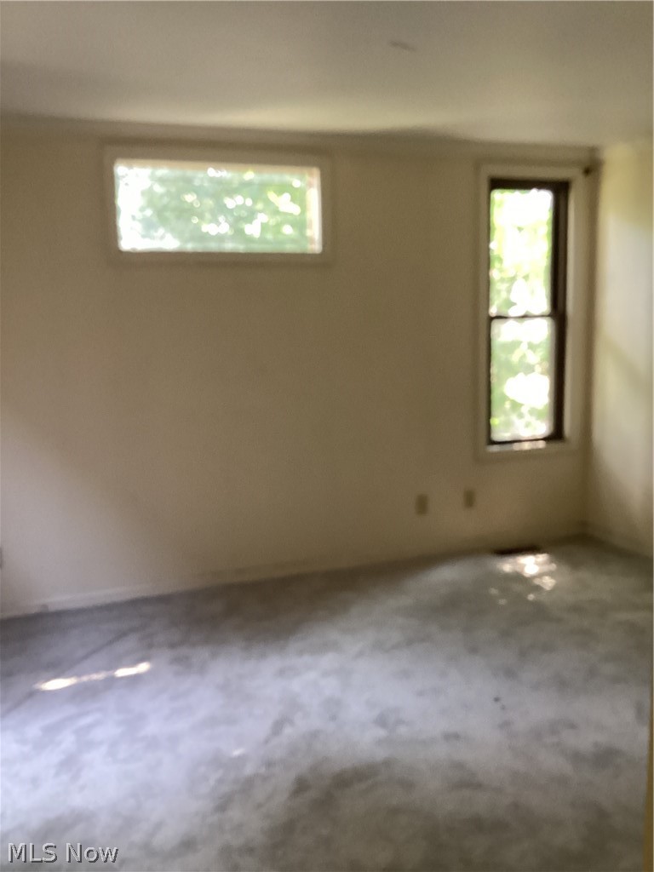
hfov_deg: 45.4
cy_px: 436
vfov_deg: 58.4
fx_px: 781
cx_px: 327
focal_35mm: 31
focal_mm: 3.3
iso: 250
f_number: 2.4
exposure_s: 1/33
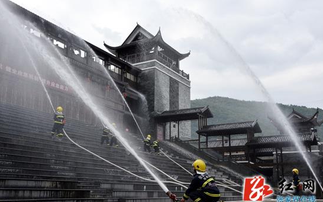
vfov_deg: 30.9
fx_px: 365
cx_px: 162
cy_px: 107
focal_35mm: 42
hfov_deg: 47.7
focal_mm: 27
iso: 250
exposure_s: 1/400
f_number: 10
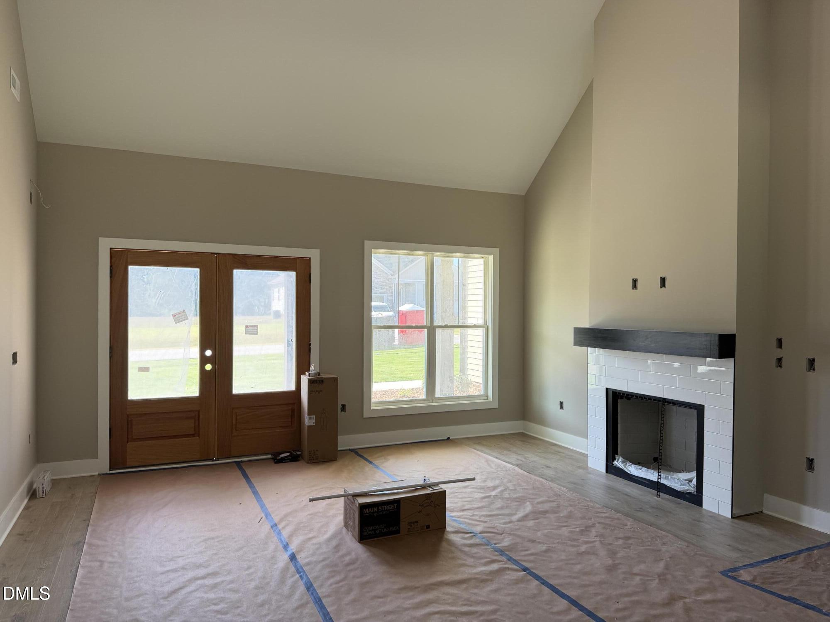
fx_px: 575
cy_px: 311
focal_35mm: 24
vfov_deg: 56.8
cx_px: 415
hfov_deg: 71.6
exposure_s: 1/184
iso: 100
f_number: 1.78
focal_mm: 6.76
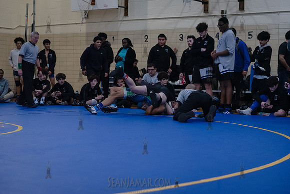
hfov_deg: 27.9
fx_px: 584
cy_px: 97
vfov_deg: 18.8
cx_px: 145
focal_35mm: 72
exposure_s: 1/400
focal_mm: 70
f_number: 3.2
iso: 5000
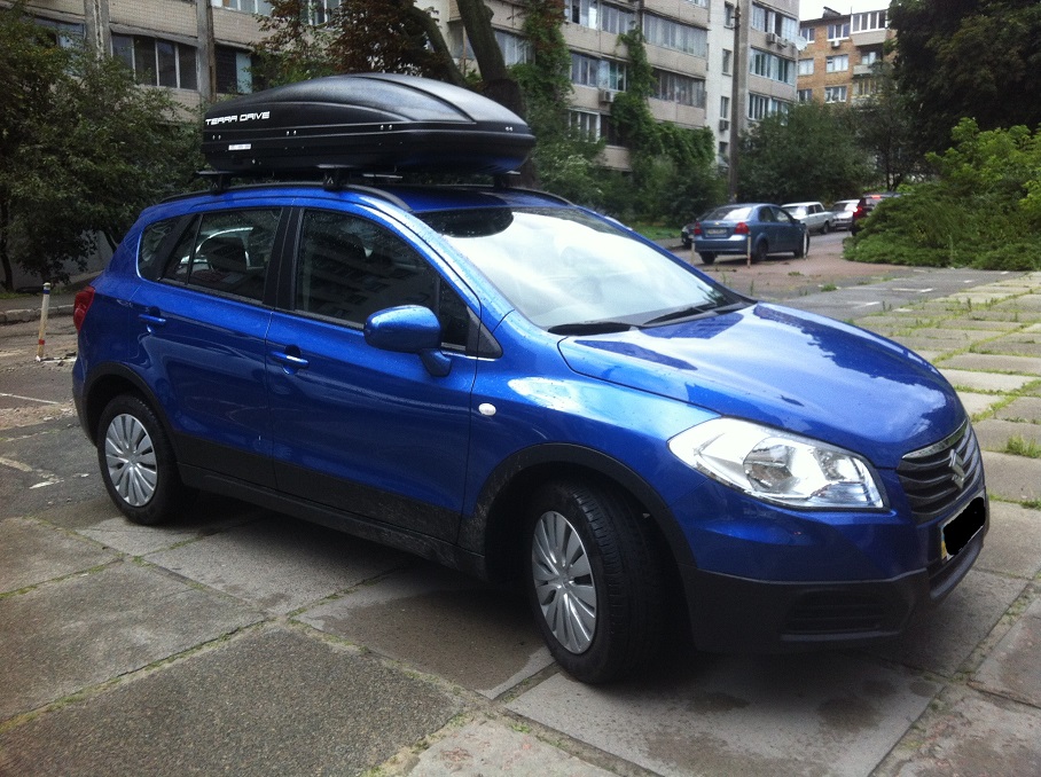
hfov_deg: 52.7
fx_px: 1051
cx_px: 520
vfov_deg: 40.6
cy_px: 388
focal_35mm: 35
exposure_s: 1/120
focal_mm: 3.85
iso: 100
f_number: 2.8
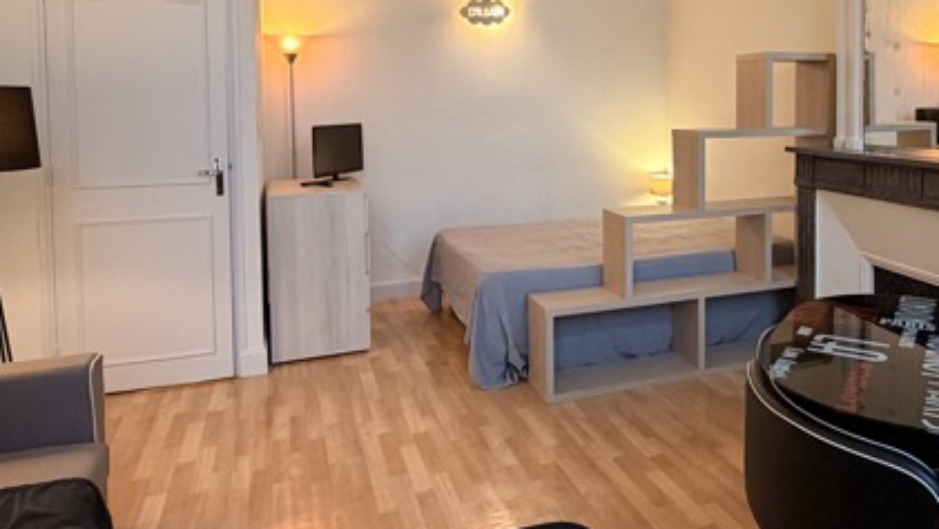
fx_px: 722
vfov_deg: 38.9
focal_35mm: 29
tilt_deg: -2.5
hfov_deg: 64.7
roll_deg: -0.4
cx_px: 607
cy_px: 121
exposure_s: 1/50
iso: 320
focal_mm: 2.22
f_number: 2.2
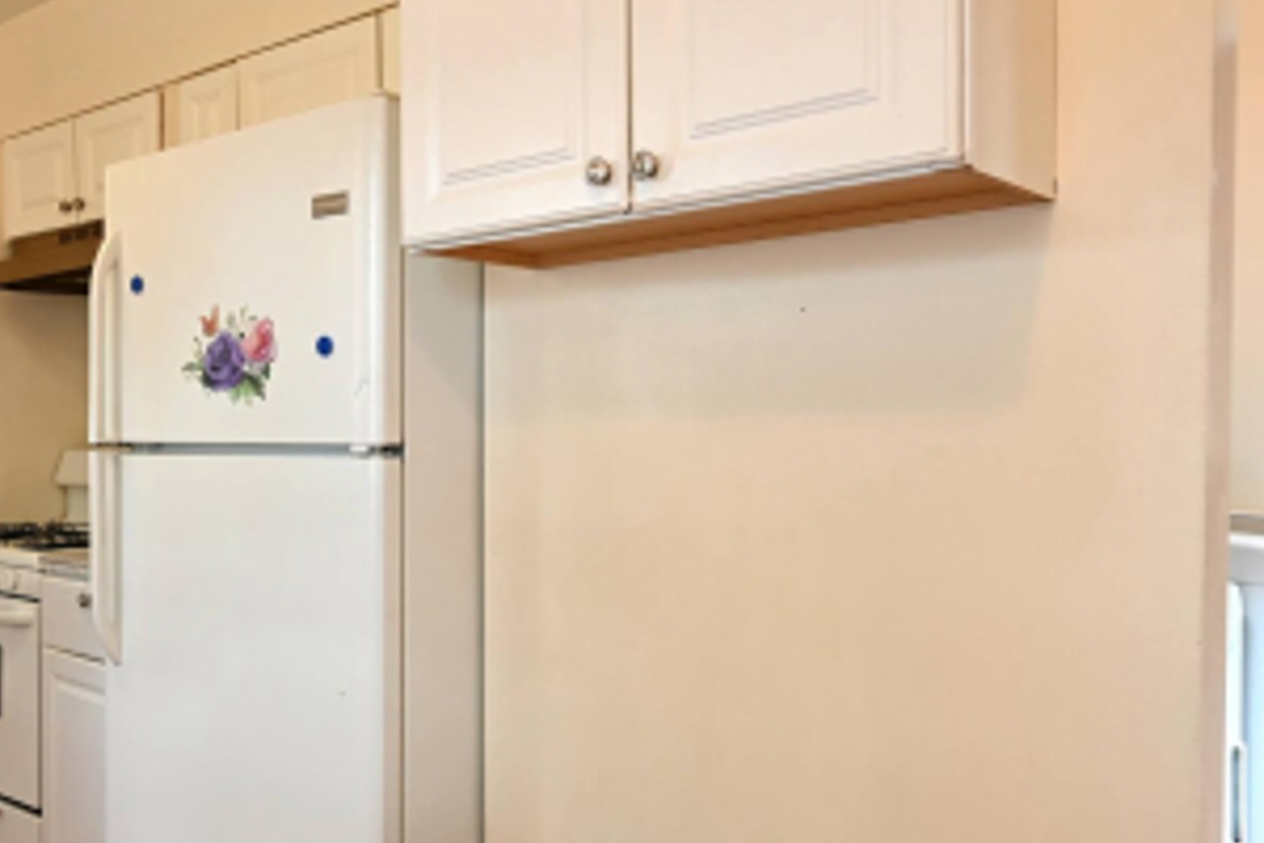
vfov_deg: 37.8
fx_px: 1229
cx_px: 268
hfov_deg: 51.3
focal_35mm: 35
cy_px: 468
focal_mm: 14
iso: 450
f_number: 5.6
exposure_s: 1/15
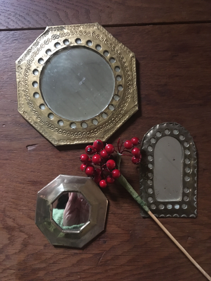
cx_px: 106
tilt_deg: -86.0
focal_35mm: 29
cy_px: 140
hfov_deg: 48.2
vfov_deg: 61.7
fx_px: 236
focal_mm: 4.15
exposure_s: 1/17
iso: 500
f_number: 2.2
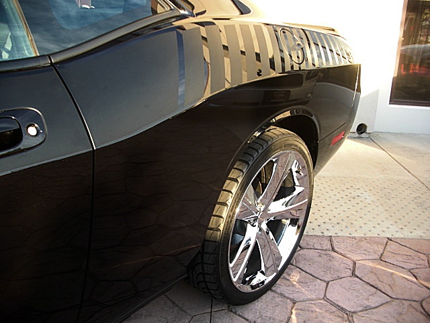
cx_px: 215
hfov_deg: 51.4
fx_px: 447
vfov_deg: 39.7
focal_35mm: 36
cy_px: 162
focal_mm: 6.3
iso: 50
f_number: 2.8
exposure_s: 1/80
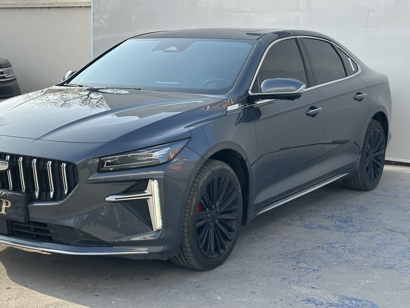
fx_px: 699
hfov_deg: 32.6
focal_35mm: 59
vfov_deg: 24.8
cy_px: 141
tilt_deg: -8.4
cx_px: 174
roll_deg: -0.2
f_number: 1.78
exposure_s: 1/1289
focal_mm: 6.86
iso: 64
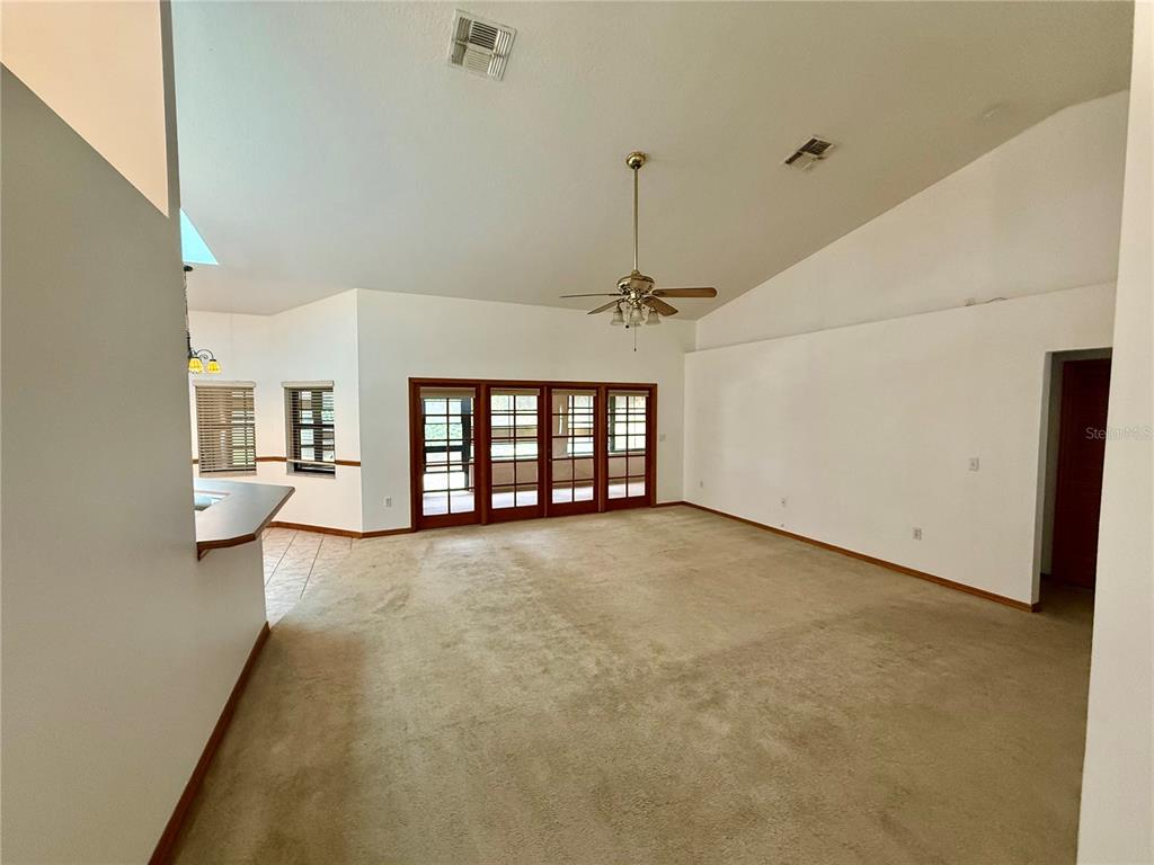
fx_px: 467
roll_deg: -0.6
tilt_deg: -0.8
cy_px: 432
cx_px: 577
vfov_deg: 85.7
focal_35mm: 14
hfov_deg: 102.1
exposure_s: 1/120
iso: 400
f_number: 2.2
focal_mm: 2.22
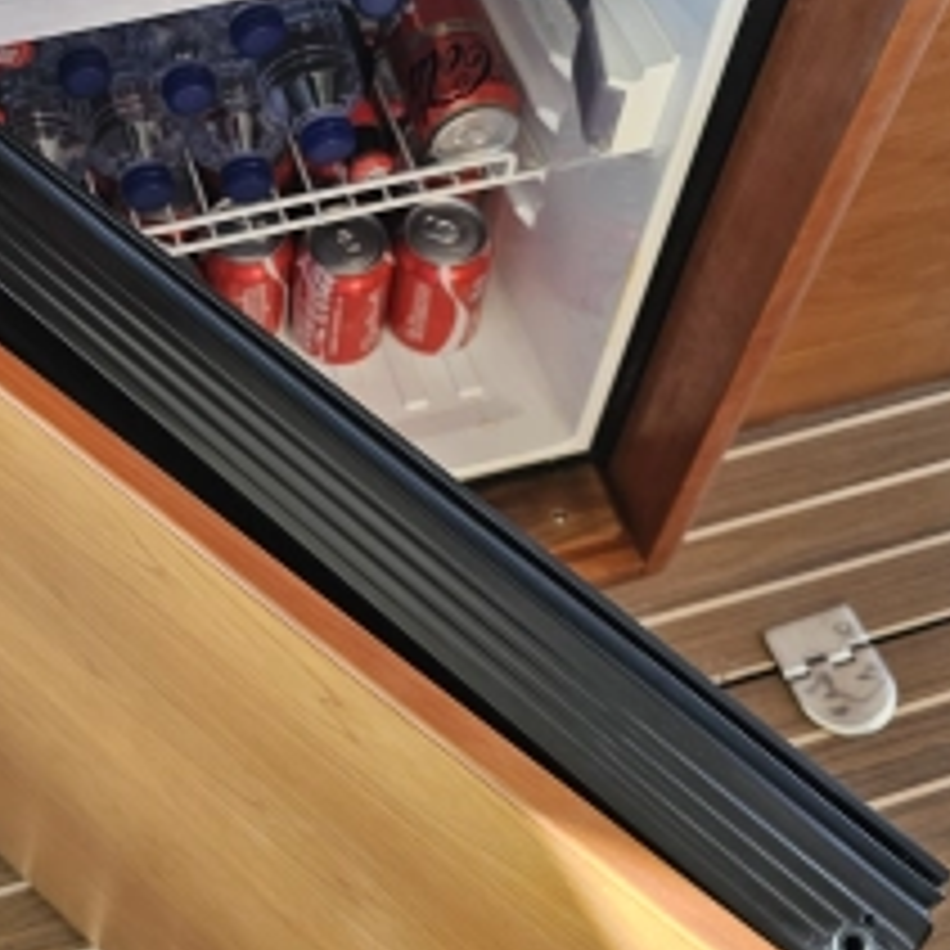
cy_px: 232
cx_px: 207
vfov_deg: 31.6
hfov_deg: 31.5
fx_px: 1646
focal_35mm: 53
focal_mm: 6.3
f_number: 1.7
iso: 40
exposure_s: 1/120
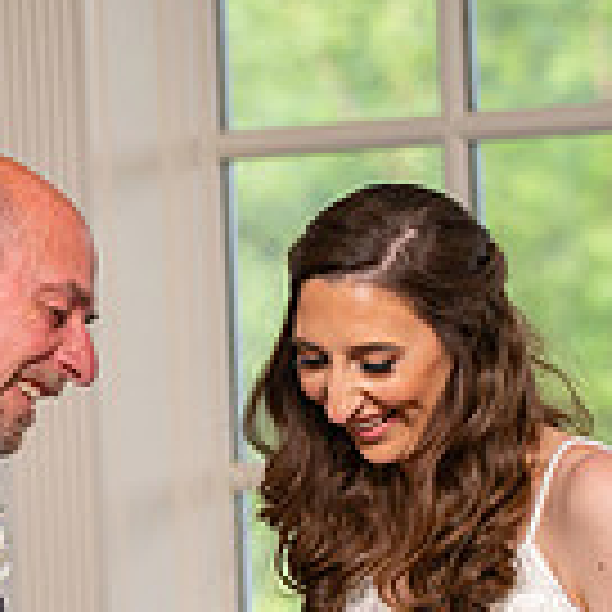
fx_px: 6501
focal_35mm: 325
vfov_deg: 5.4
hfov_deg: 5.4
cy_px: 590
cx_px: -50
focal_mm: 90
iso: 640
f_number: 2.8
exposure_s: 1/125
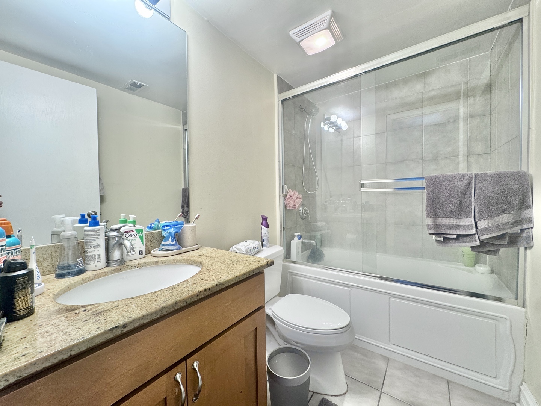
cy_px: 203
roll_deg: +0.9
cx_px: 270
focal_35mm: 14
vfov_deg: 85.7
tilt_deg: -1.7
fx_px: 219
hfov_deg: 102.1
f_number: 2.2
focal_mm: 2.22
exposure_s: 1/120
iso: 160
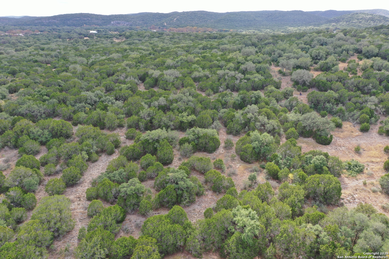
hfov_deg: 65.5
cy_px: 130
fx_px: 303
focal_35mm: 28
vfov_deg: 46.4
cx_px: 194
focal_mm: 10.26
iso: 100
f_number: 4.5
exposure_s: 1/160
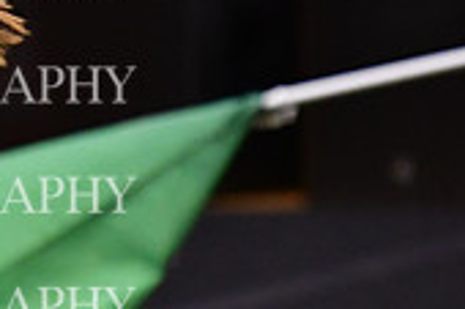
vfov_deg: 1.3
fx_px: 13239
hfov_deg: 2.0
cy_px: -81
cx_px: -260
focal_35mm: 1026
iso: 4000
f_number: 3.5
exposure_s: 1/500
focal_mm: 200
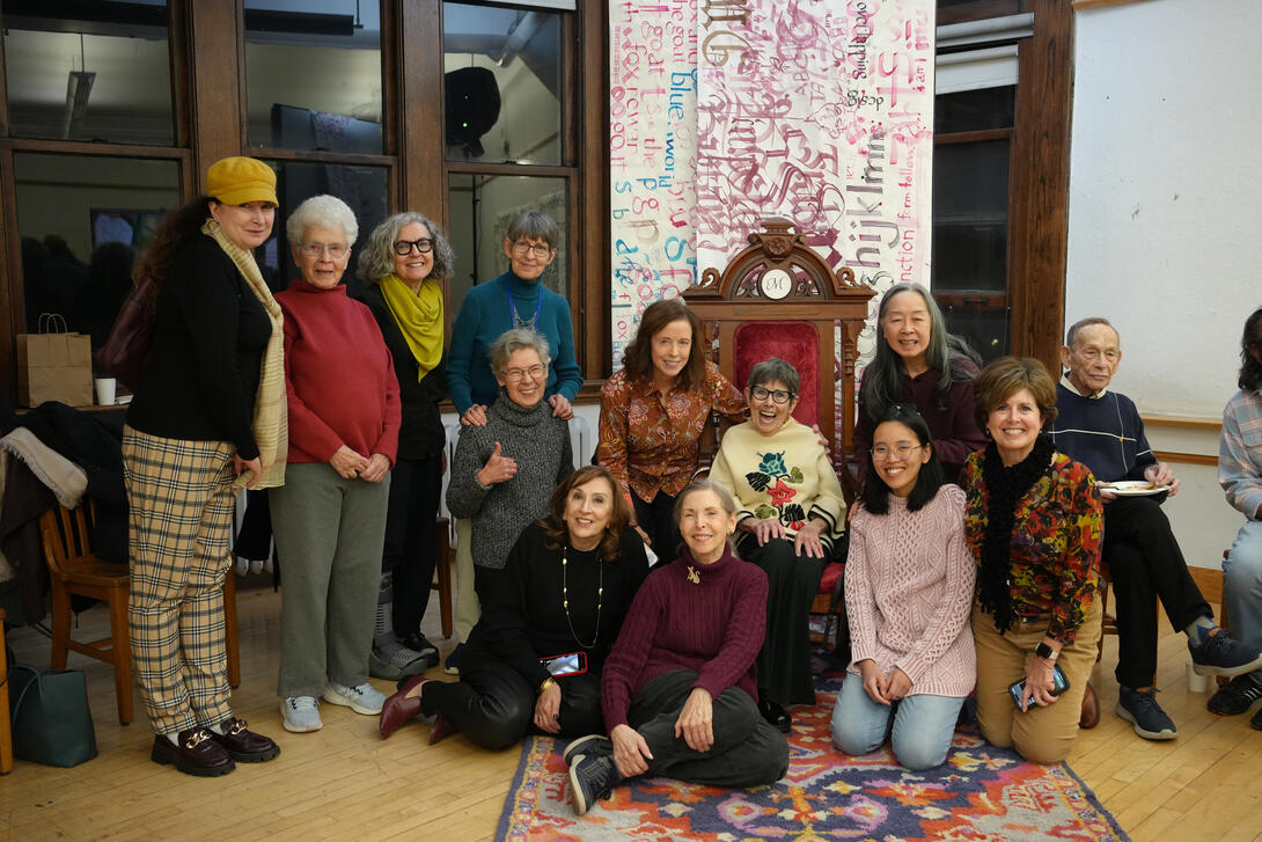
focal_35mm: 35
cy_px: 421
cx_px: 631
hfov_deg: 54.4
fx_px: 1227
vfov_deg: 37.9
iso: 3200
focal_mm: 35
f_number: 4
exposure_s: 1/160
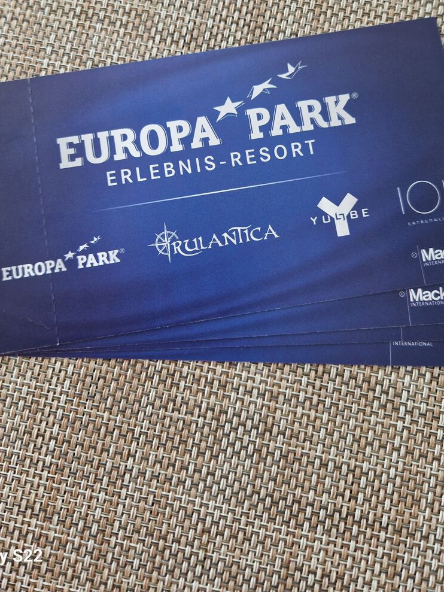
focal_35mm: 31
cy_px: 204
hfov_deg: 45.4
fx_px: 530
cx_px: 217
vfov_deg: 57.2
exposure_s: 1/100
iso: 160
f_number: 1.8
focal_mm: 5.4
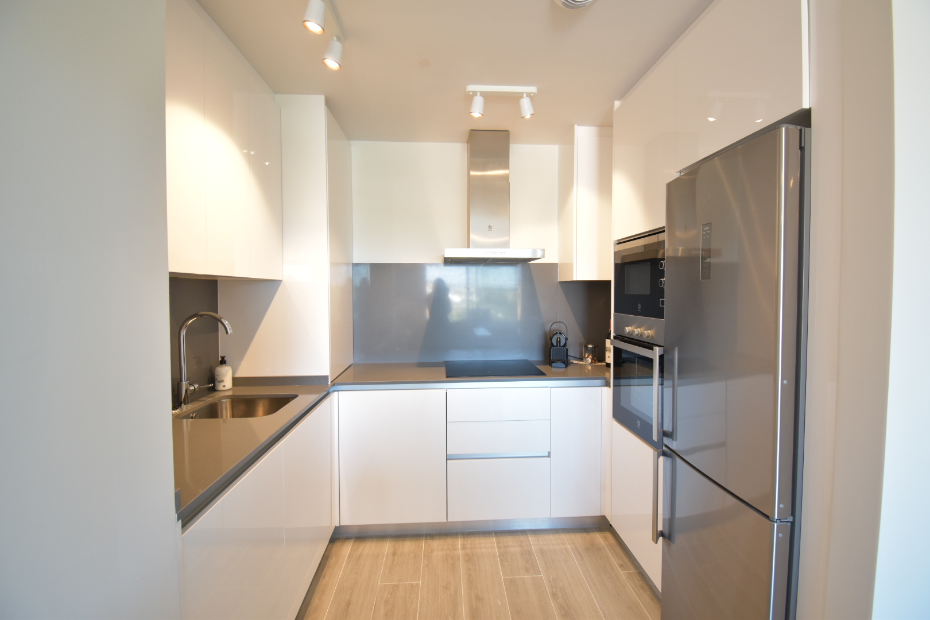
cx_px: 465
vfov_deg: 77.3
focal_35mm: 15
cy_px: 310
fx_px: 387
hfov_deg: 100.4
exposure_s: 1/30
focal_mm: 10
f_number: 4.5
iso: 640
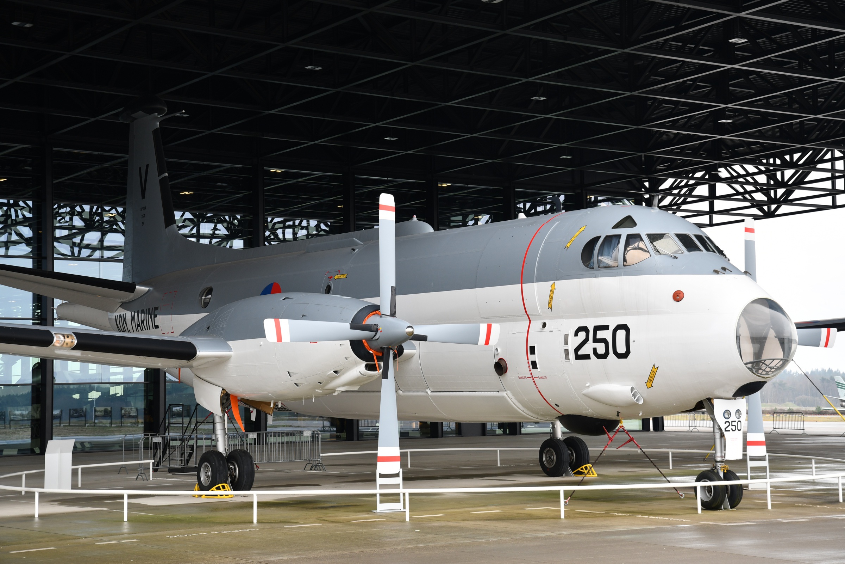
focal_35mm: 63
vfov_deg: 21.6
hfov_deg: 31.9
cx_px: 422
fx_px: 1479
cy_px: 282
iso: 125
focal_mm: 42
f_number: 5
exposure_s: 1/100
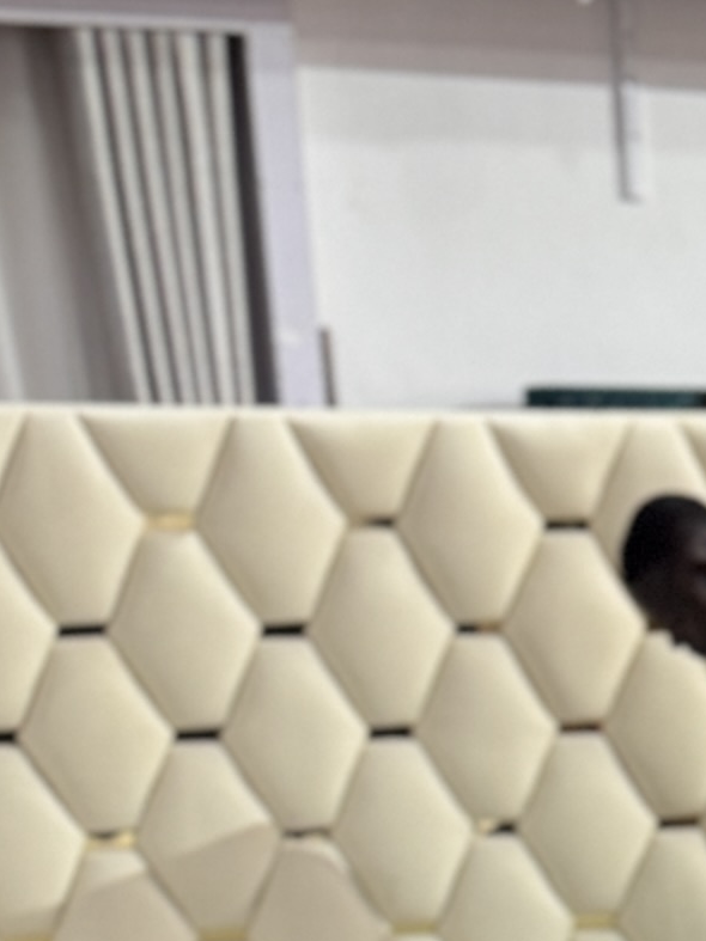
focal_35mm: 123
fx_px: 3346
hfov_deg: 11.3
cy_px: 2171
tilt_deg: -29.0
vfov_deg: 12.8
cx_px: 1249
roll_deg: -2.1
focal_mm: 6.76
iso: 125
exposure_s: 1/100
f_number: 1.78
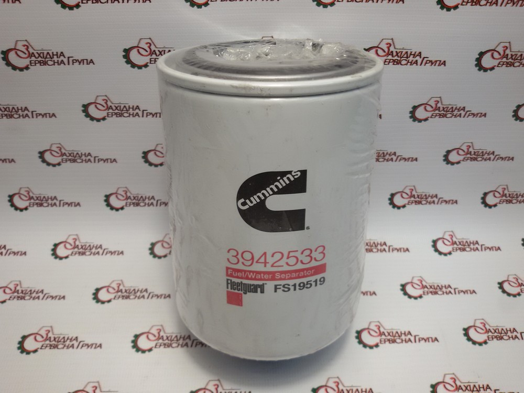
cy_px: 196
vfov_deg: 45.4
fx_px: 469
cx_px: 262
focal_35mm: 31
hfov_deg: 58.4
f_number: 2.4
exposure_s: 1/50
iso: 40
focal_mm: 2.93
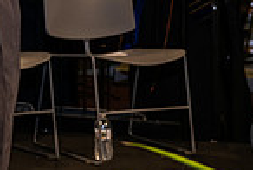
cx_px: -237
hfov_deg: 8.5
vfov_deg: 5.9
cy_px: -108
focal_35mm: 230
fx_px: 1620
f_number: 6.3
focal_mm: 58
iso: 1600
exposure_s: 1/200
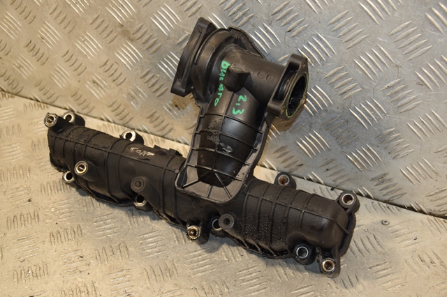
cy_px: 148
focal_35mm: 57
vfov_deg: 23.8
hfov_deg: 35.1
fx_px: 707
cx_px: 224
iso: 800
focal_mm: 38
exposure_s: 1/125
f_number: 5
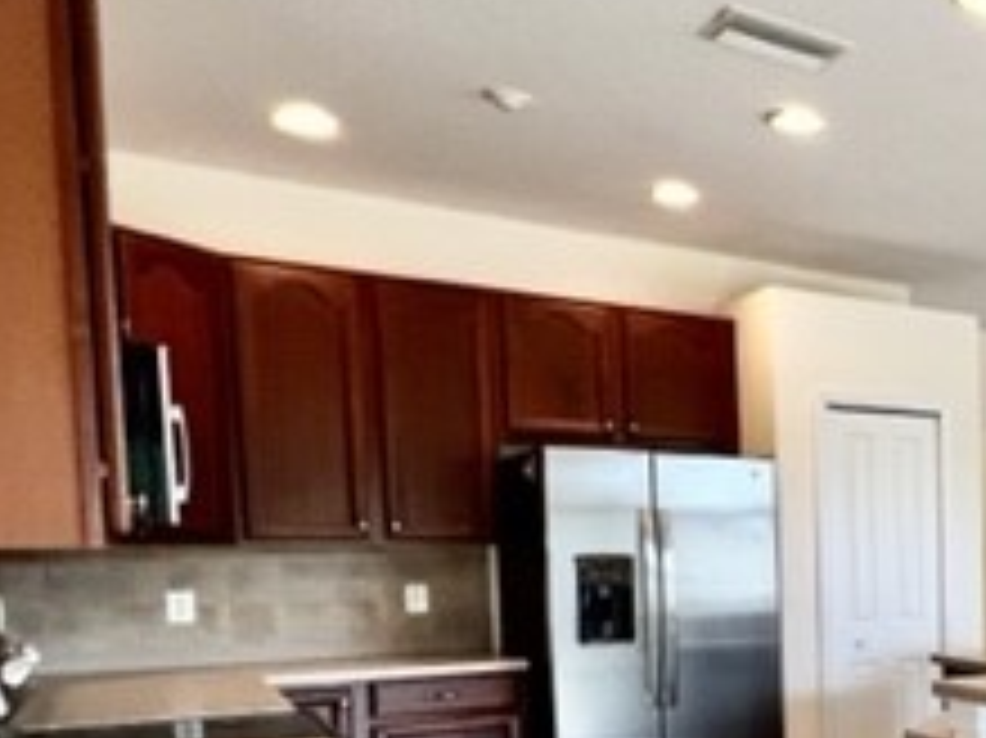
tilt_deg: -4.6
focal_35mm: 38
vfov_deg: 36.1
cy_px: 616
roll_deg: -0.4
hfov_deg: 34.4
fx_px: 1082
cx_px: 1288
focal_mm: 1.57
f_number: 1.8
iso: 100
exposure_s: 1/120
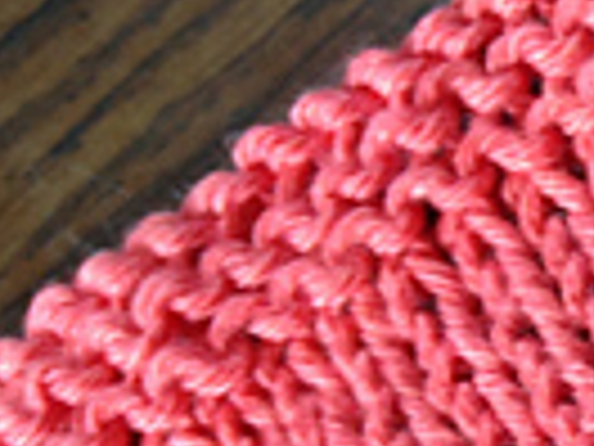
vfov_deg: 9.1
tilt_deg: -59.8
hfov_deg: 10.8
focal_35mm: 160
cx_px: 1354
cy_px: 572
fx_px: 2746
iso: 50
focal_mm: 4.12
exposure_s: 1/24
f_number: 2.4
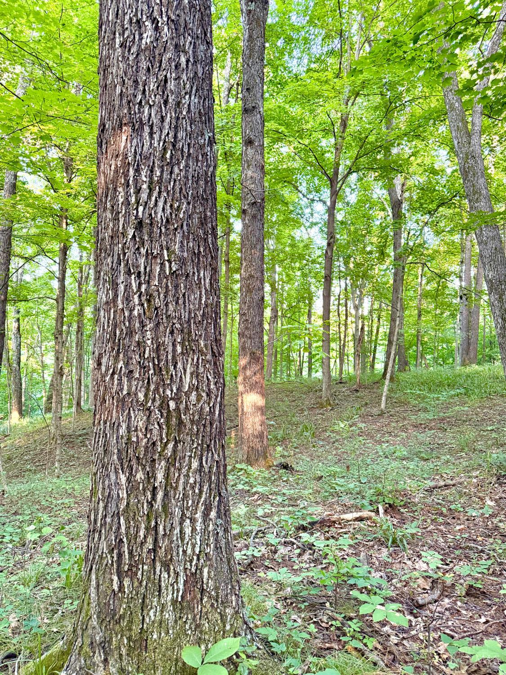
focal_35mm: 24
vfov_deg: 71.6
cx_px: 253
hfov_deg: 56.8
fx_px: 468
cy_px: 338
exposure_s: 1/60
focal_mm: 6.76
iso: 500
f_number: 1.78
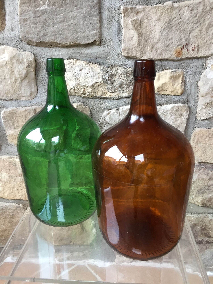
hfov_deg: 48.2
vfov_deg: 61.7
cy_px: 142
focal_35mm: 29
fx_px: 238
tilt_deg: -21.8
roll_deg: +1.7
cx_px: 106
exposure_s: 1/33
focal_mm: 4.15
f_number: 2.2
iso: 100
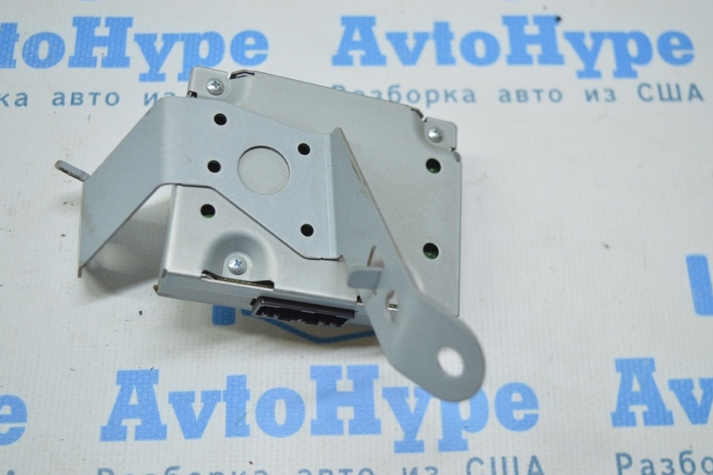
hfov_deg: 42.7
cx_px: 352
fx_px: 911
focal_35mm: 46
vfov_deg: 29.2
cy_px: 239
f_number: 4.2
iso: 400
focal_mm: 30
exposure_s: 1/60
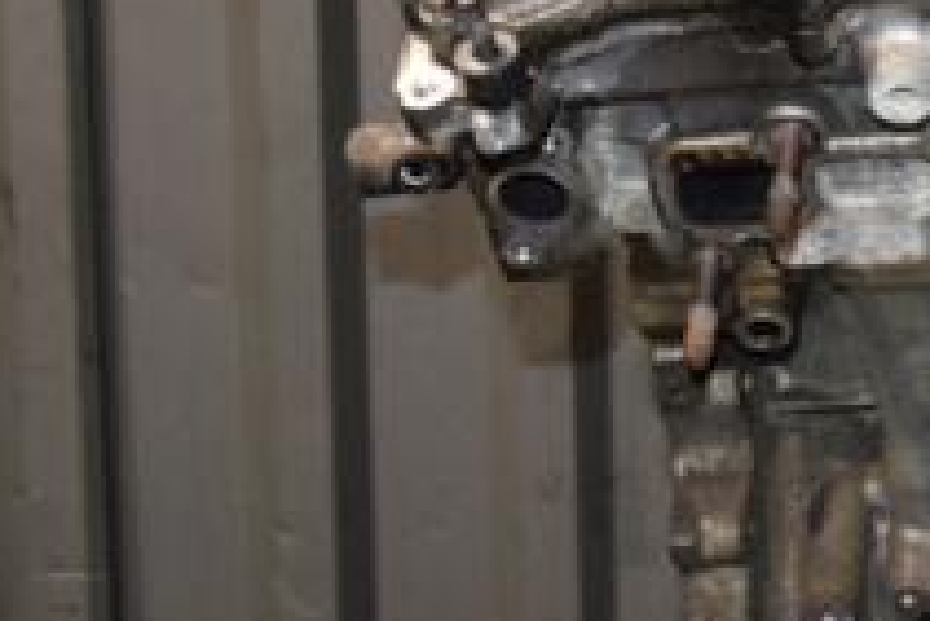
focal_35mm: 106
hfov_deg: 18.3
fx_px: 2751
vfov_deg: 12.9
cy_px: 194
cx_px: 1089
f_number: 5
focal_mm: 25
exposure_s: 1/60
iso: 800
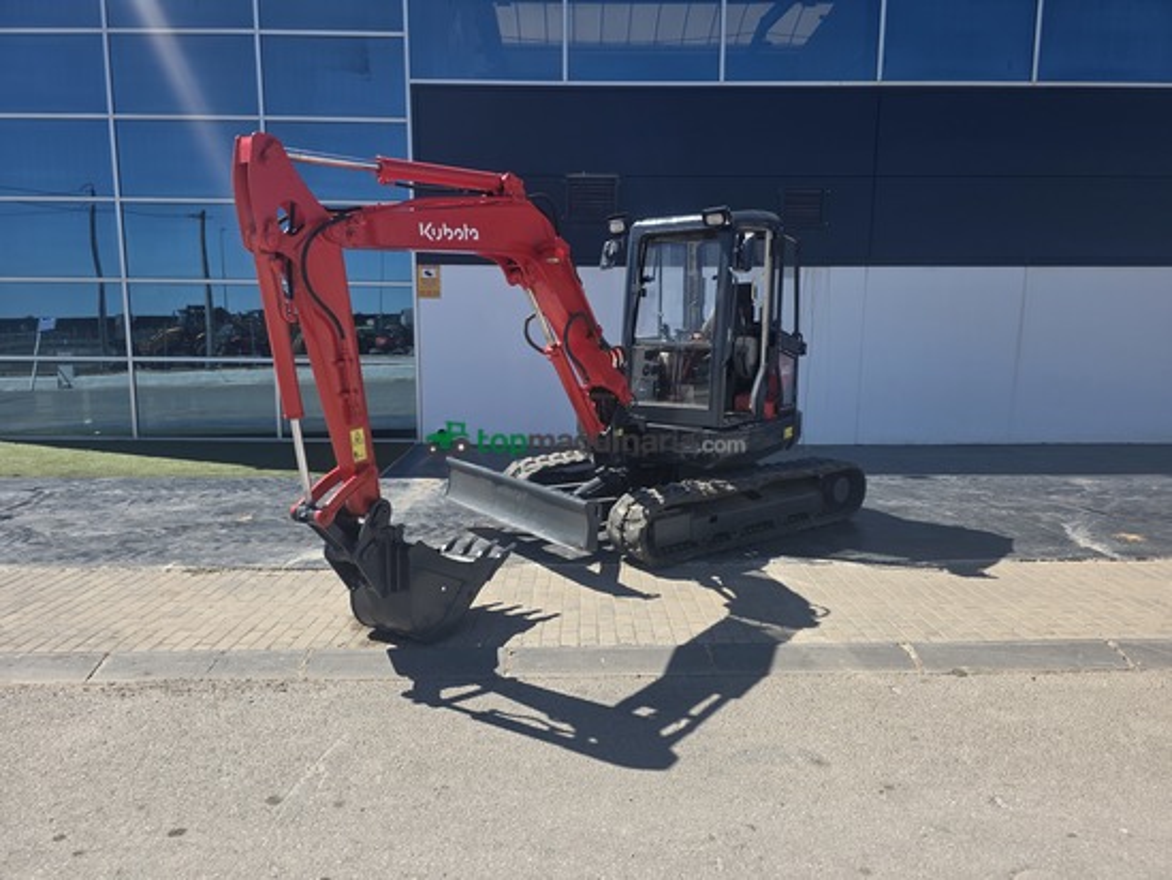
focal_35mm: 23
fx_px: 779
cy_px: 440
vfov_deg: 58.9
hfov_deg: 73.9
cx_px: 586
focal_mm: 6.3
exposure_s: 1/4434
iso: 80
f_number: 1.7
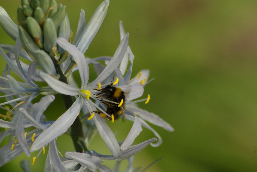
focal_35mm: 450
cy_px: 86
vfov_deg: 3.1
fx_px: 3216
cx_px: 128
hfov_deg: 4.6
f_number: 11
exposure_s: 1/750
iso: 400
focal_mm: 300
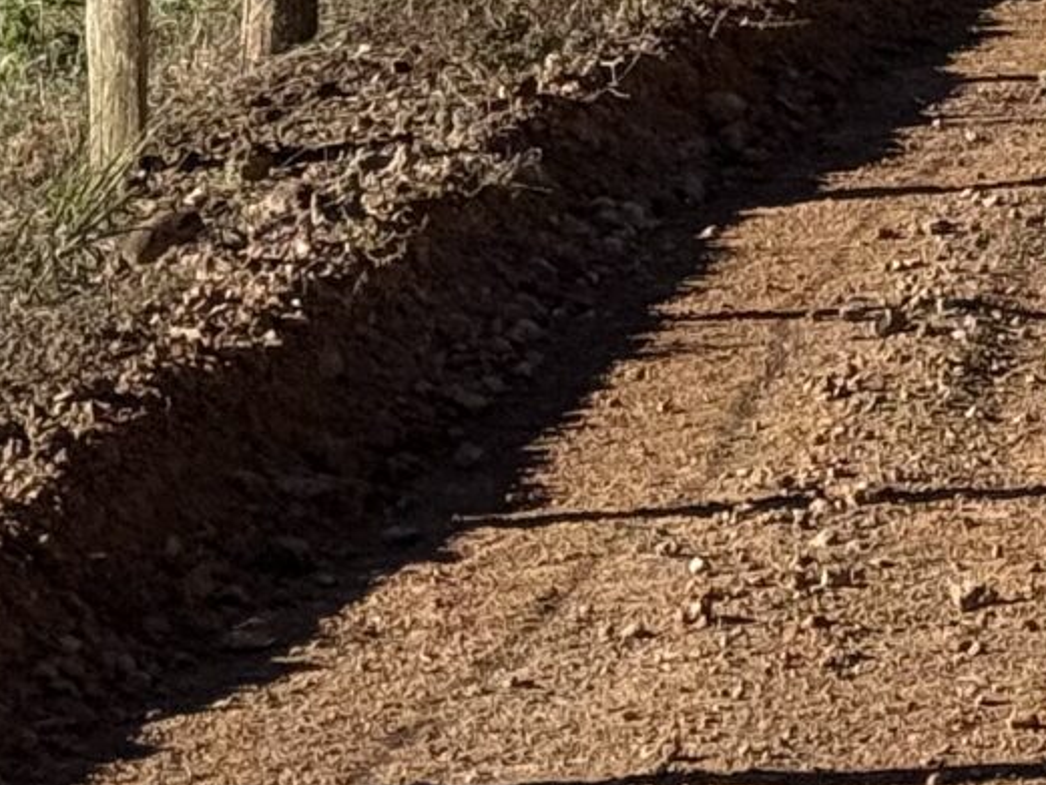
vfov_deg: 6.1
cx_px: 2327
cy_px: -757
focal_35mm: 236
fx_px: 7133
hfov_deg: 7.9
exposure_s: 1/4098
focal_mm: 6.76
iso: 64
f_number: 1.78
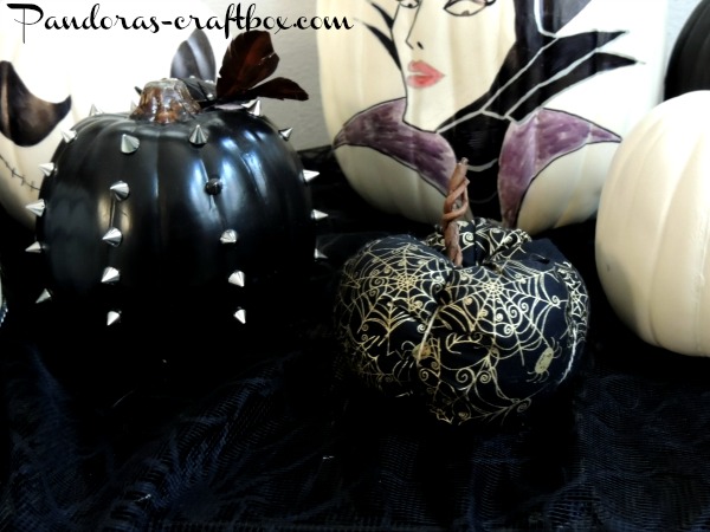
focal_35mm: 40
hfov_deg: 46.8
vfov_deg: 36.0
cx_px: 355
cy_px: 266
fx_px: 820
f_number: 3.3
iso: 2500
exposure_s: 1/15
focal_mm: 7.1
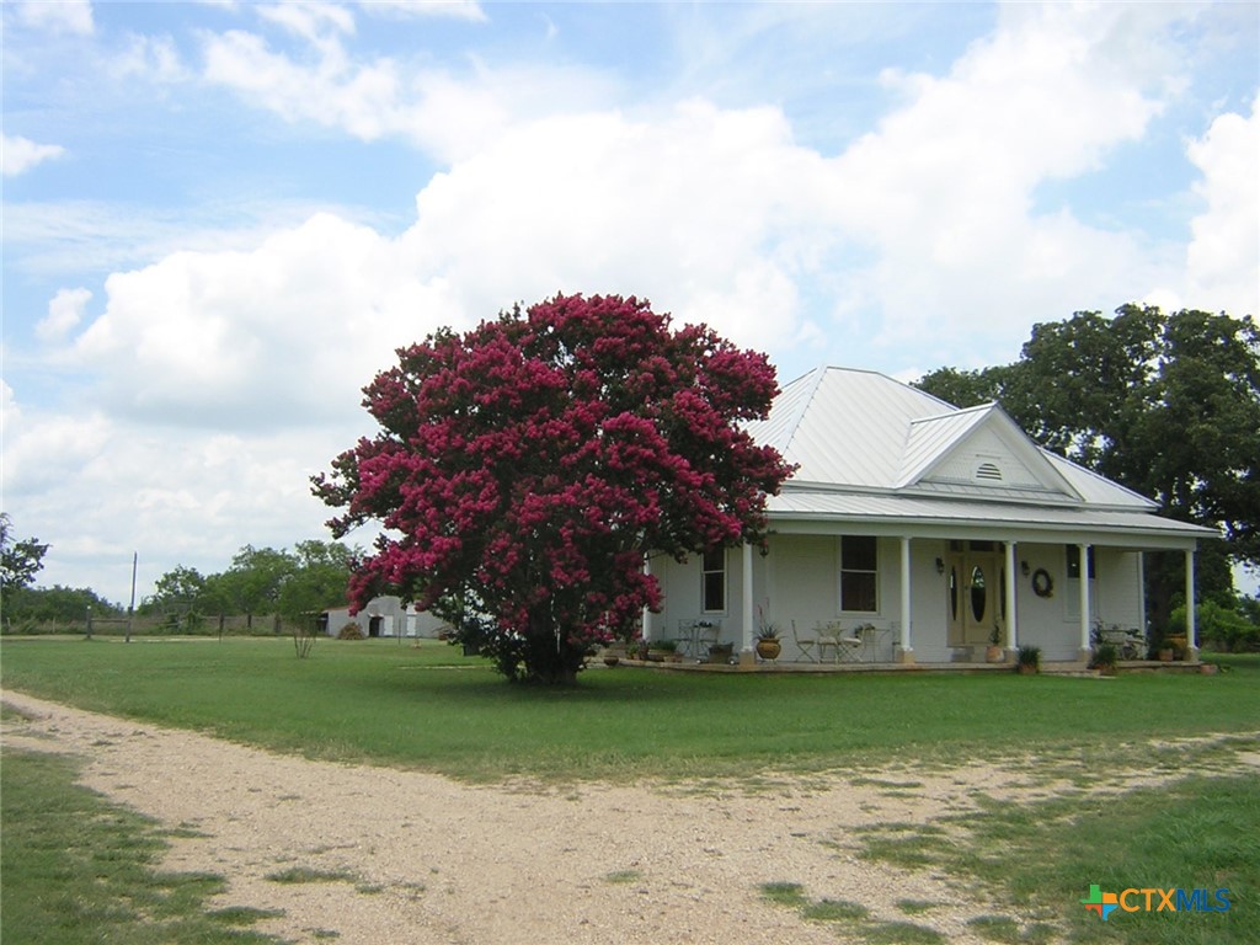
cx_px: 630
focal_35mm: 36
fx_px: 1310
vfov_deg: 39.7
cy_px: 472
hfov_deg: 51.4
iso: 100
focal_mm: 4.7
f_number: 5.2
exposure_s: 1/307
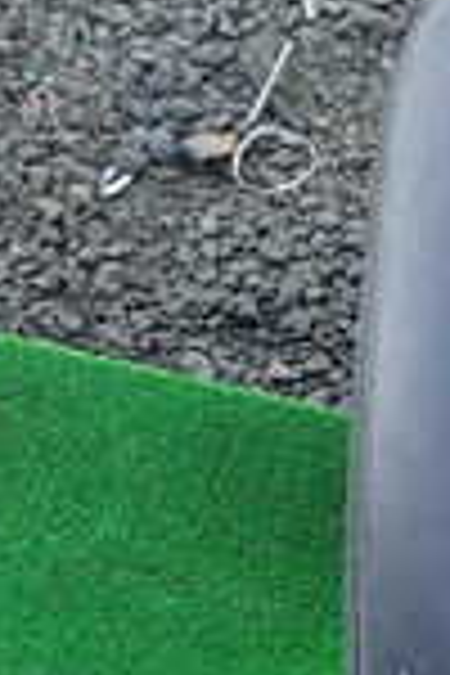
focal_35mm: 104
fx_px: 1950
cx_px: 796
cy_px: 796
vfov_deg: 18.7
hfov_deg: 12.1
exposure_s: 1/80
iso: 100
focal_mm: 4.5
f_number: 2.8
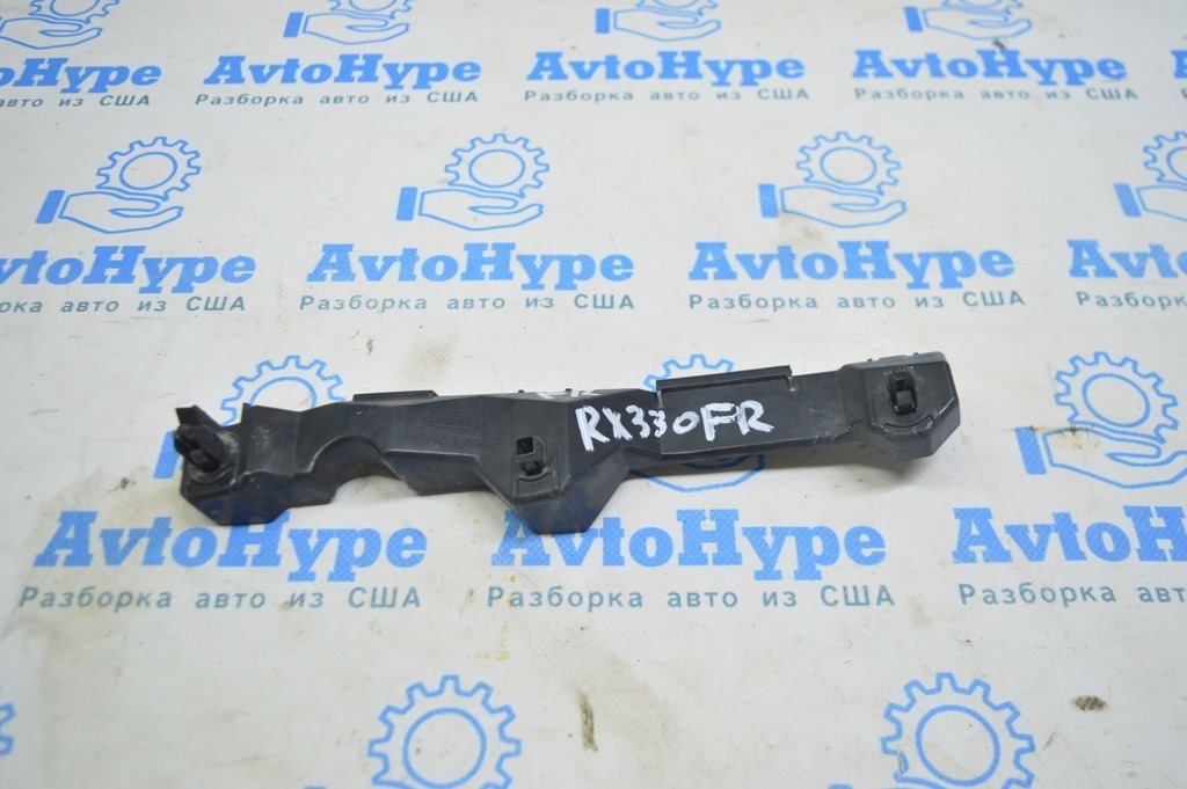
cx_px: 594
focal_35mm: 34
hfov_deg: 55.1
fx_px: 1137
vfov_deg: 38.3
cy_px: 394
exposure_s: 1/40
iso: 400
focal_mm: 23
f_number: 3.8
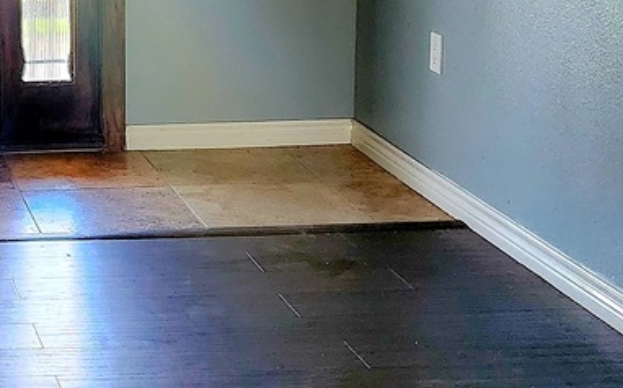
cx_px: -238
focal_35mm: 92
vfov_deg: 13.9
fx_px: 1561
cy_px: -8
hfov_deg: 20.2
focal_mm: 6.4
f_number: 1.8
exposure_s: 1/120
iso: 800
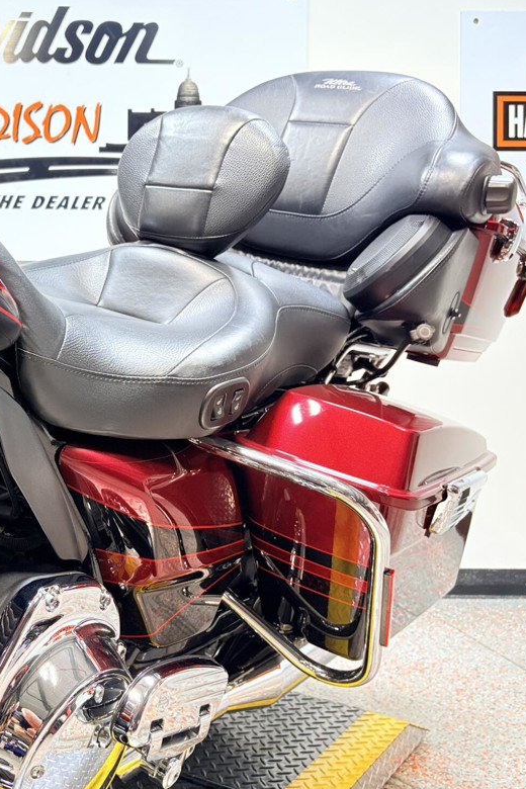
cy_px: 386
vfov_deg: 51.9
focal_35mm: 37
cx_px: 60
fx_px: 811
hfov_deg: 34.1
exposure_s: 1/120
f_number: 1.6
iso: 125
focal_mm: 5.96
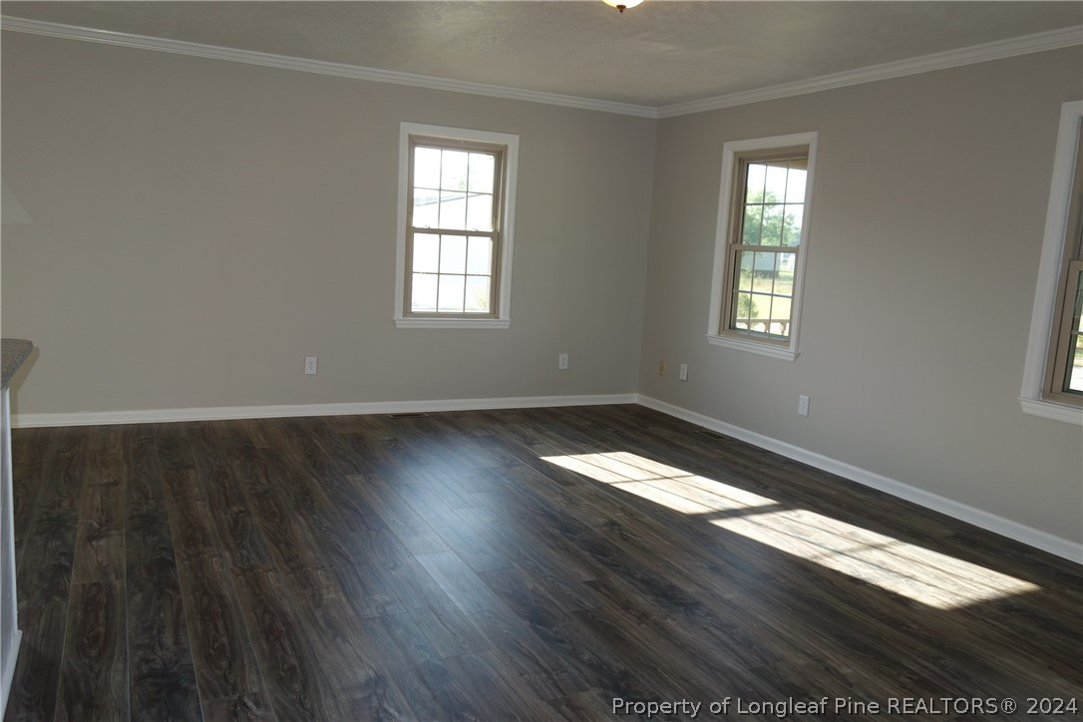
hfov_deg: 65.5
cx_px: 542
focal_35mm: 28
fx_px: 842
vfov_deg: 46.4
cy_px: 361
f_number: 2.8
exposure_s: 1/100
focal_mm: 10.4
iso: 125
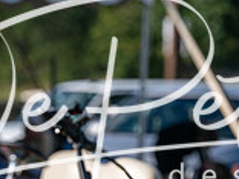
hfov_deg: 2.7
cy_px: 231
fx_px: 5130
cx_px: 111
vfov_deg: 2.0
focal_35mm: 743
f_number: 4.5
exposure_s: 1/1250
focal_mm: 178
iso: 100
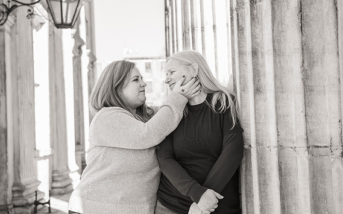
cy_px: 106
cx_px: 163
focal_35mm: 56
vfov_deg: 23.1
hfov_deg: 36.3
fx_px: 523
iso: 400
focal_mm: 52
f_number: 4
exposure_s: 1/500
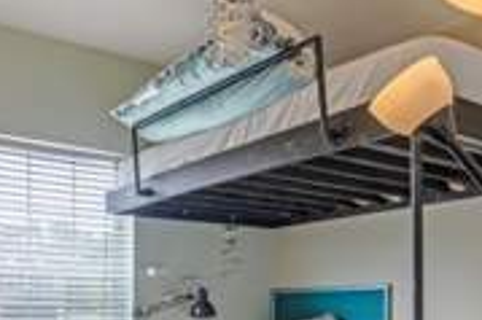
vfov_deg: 28.3
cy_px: 323
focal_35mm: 44
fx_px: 593
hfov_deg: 41.7
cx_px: 75
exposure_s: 1/250
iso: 320
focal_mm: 11
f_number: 9
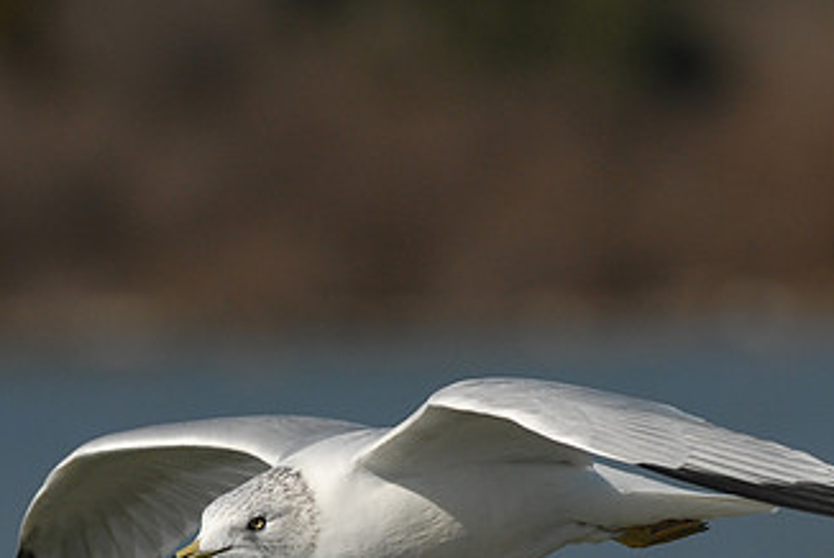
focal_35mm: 801
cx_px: 366
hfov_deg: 2.6
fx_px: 18573
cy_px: 468
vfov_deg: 1.7
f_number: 6.3
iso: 250
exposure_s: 1/2000
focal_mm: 300
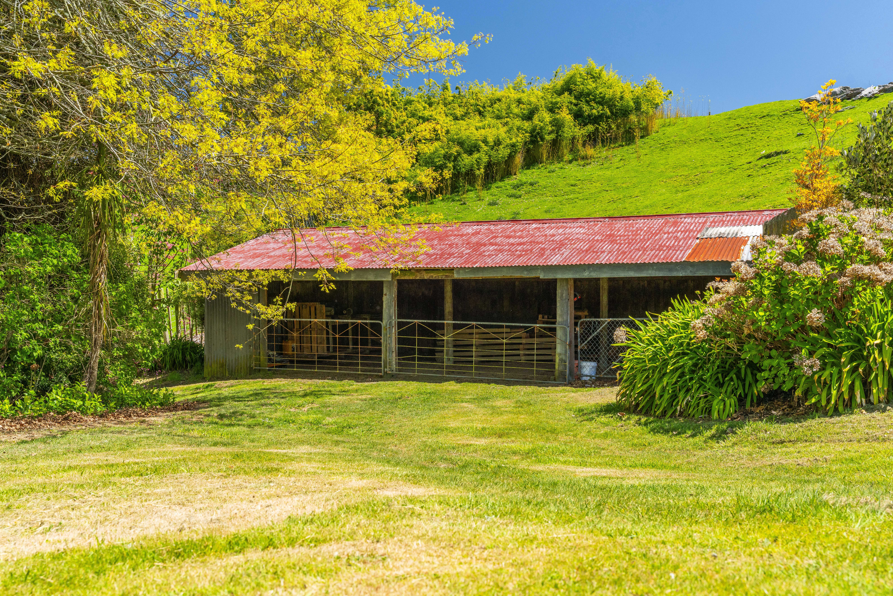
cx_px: 446
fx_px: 893
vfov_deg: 36.9
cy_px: 298
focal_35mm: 36
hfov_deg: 53.1
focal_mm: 36
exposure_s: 1/400
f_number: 8
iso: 640
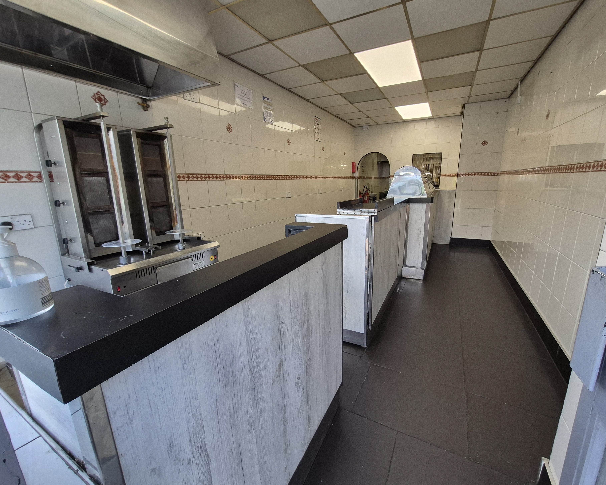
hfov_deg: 100.7
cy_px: 239
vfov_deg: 88.0
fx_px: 251
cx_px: 307
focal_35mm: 14
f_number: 2.2
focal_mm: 1.74
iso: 80
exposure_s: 1/100
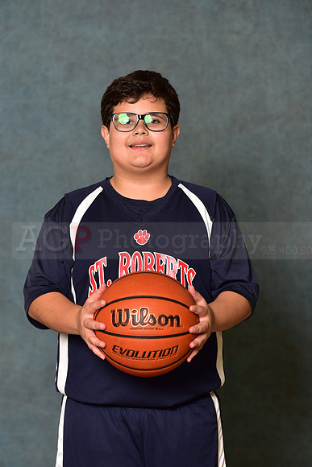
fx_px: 2209
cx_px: 156
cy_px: 234
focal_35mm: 170
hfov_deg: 8.1
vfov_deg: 12.1
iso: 320
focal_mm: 170
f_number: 4.5
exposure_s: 1/200
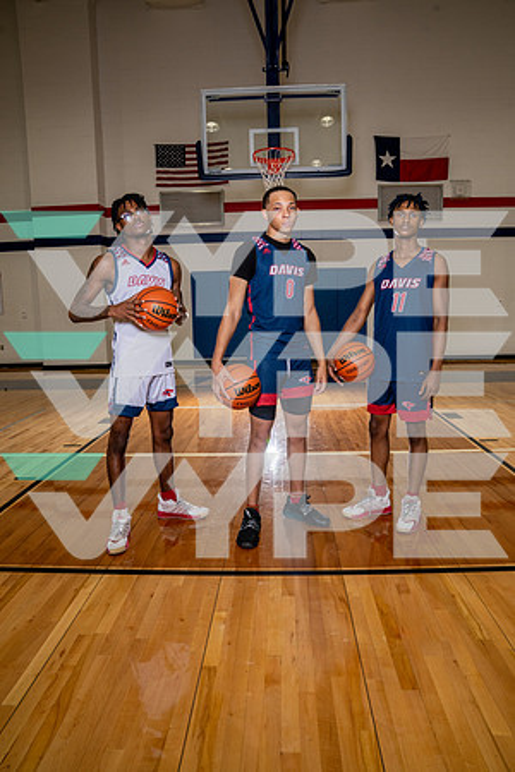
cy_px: 386
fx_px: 536
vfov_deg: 71.5
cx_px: 258
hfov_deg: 51.3
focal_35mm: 25
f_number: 9
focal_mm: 25
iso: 800
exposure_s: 1/200
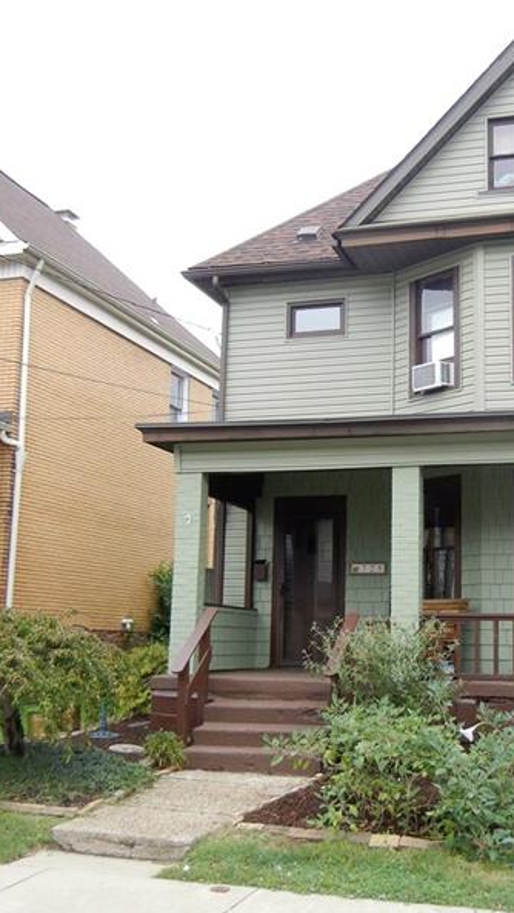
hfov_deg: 26.8
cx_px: 380
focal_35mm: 44
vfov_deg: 46.4
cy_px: 455
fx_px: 1066
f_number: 3.5
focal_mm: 5.4
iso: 230
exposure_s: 1/279
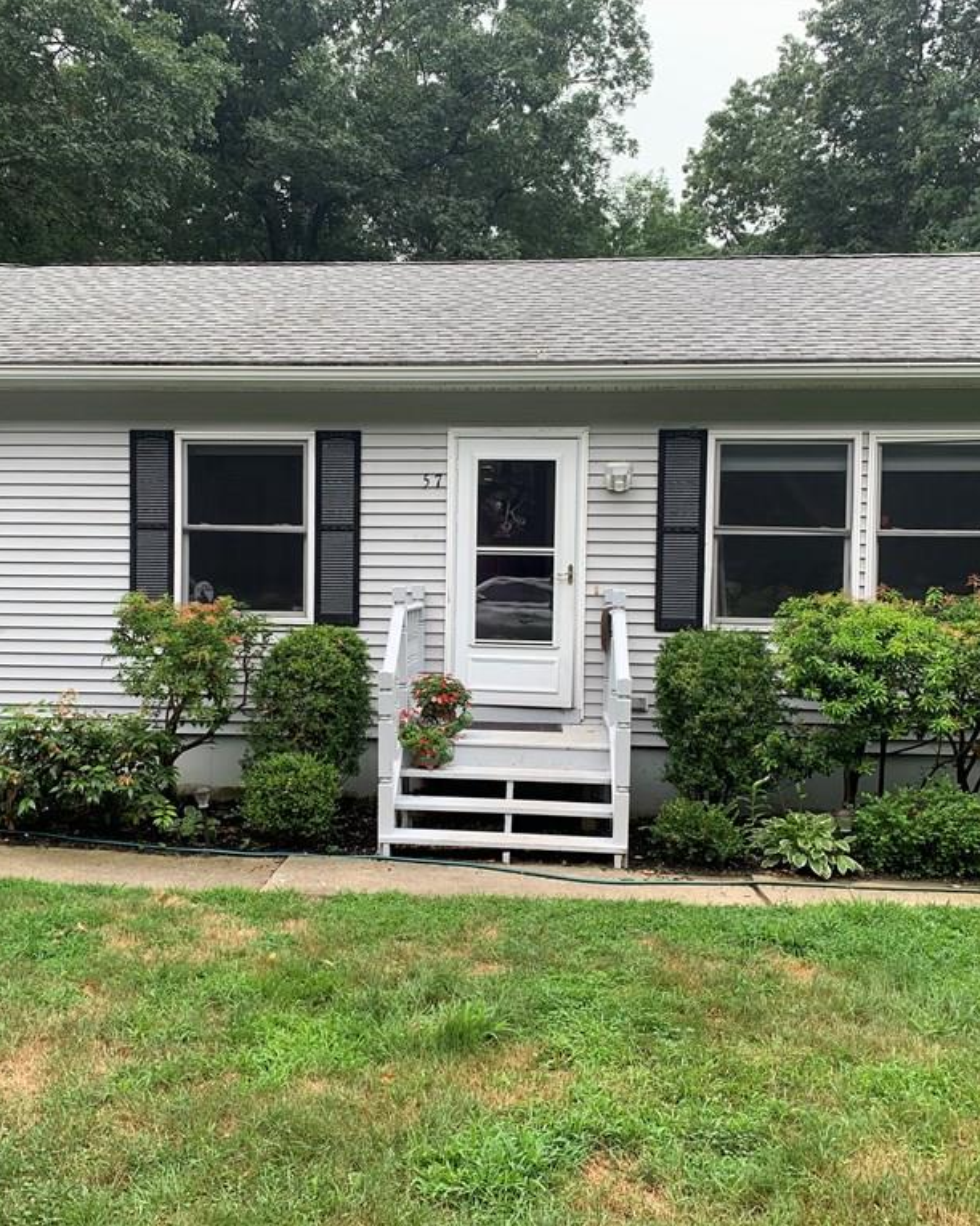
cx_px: 420
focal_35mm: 34
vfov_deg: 52.8
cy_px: 611
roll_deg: -2.4
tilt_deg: -1.3
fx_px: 1233
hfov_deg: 43.2
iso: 25
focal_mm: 4.25
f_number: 1.8
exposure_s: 1/242
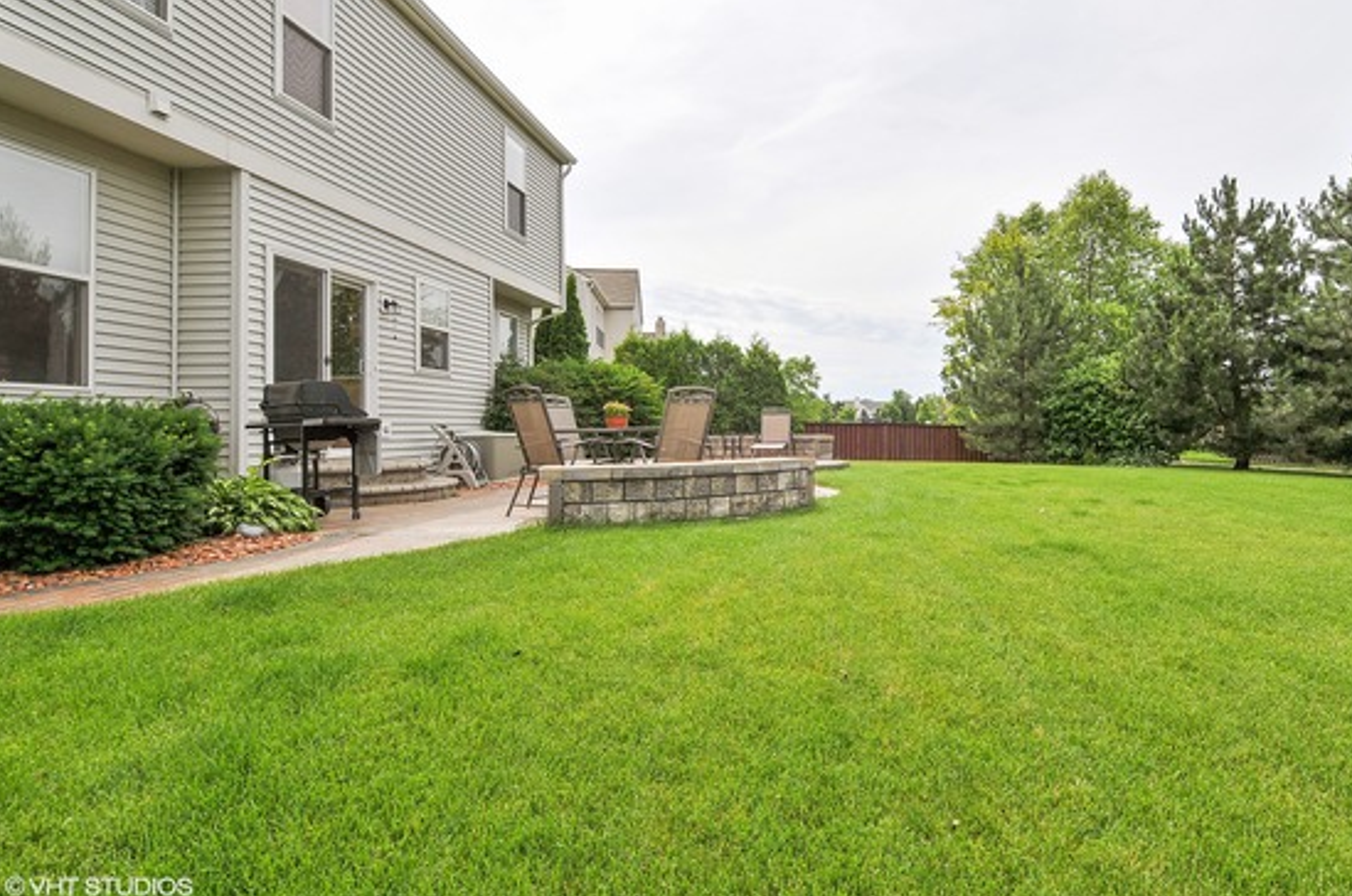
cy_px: 380
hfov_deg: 80.7
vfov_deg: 59.0
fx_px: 787
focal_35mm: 21
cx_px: 783
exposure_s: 1/400
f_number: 9
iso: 200
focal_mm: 12
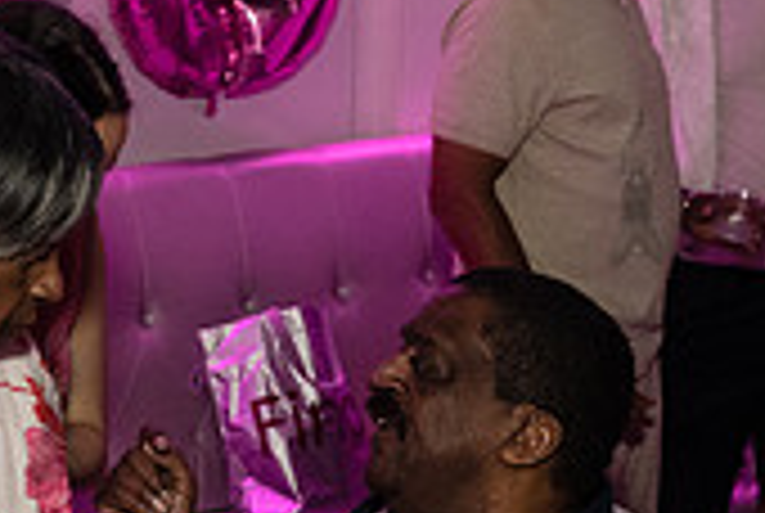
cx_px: 54
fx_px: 2320
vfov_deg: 12.6
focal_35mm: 109
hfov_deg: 18.4
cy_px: 403
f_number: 4.5
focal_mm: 32
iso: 4000
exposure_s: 1/200
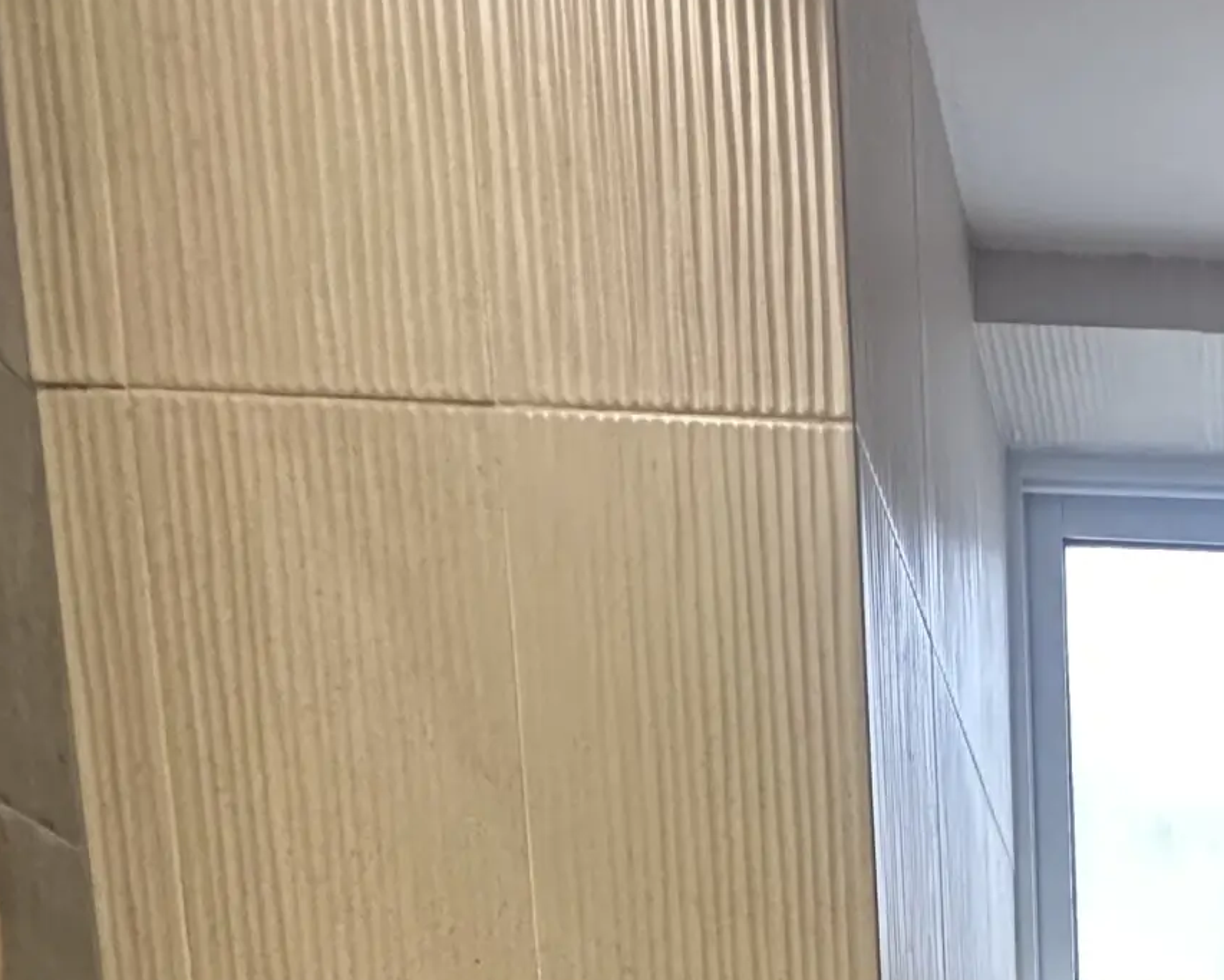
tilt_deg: -7.3
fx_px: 1486
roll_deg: -1.3
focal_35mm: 41
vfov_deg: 21.8
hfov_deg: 37.1
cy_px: 1782
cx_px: 1369
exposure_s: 1/60
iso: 400
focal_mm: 2.22
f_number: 2.2
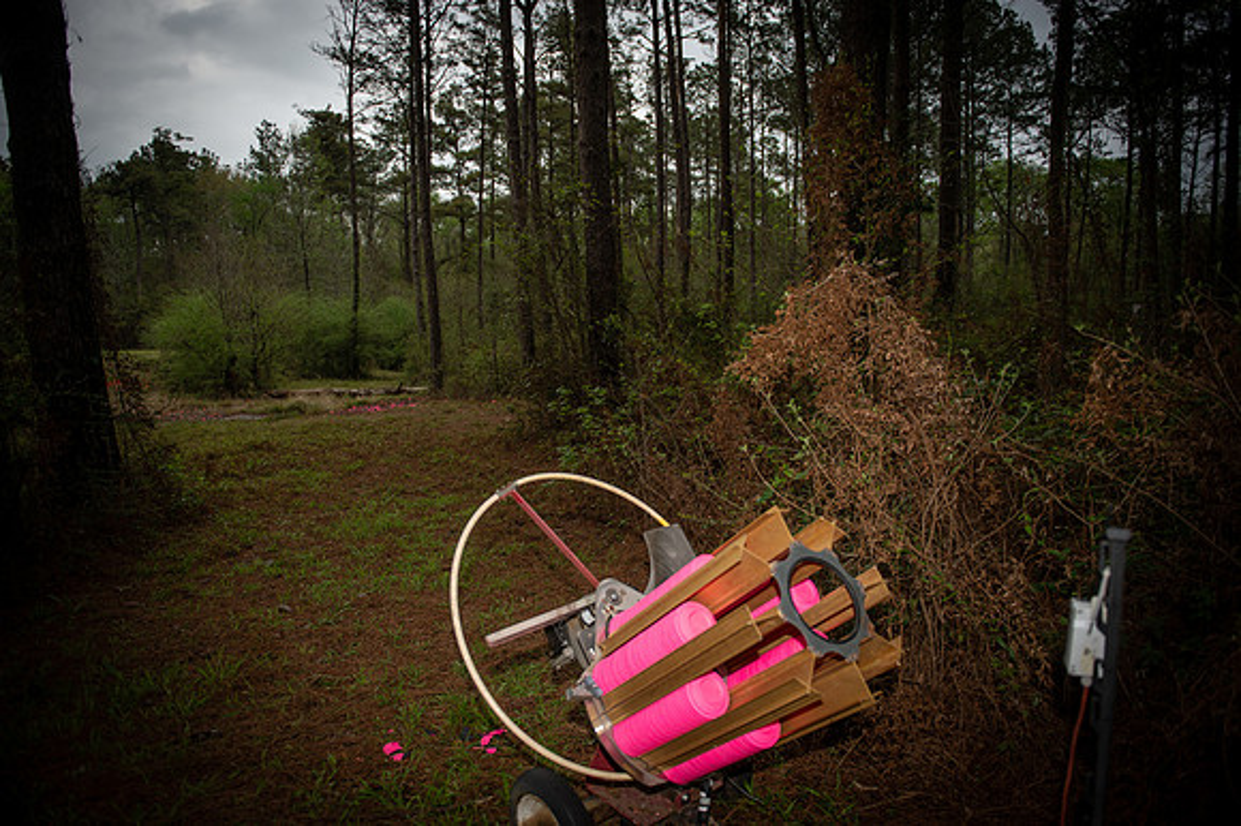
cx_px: 620
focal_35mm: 24
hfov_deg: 73.8
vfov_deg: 53.1
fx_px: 827
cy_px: 413
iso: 100
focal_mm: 24
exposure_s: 1/1000
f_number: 2.8
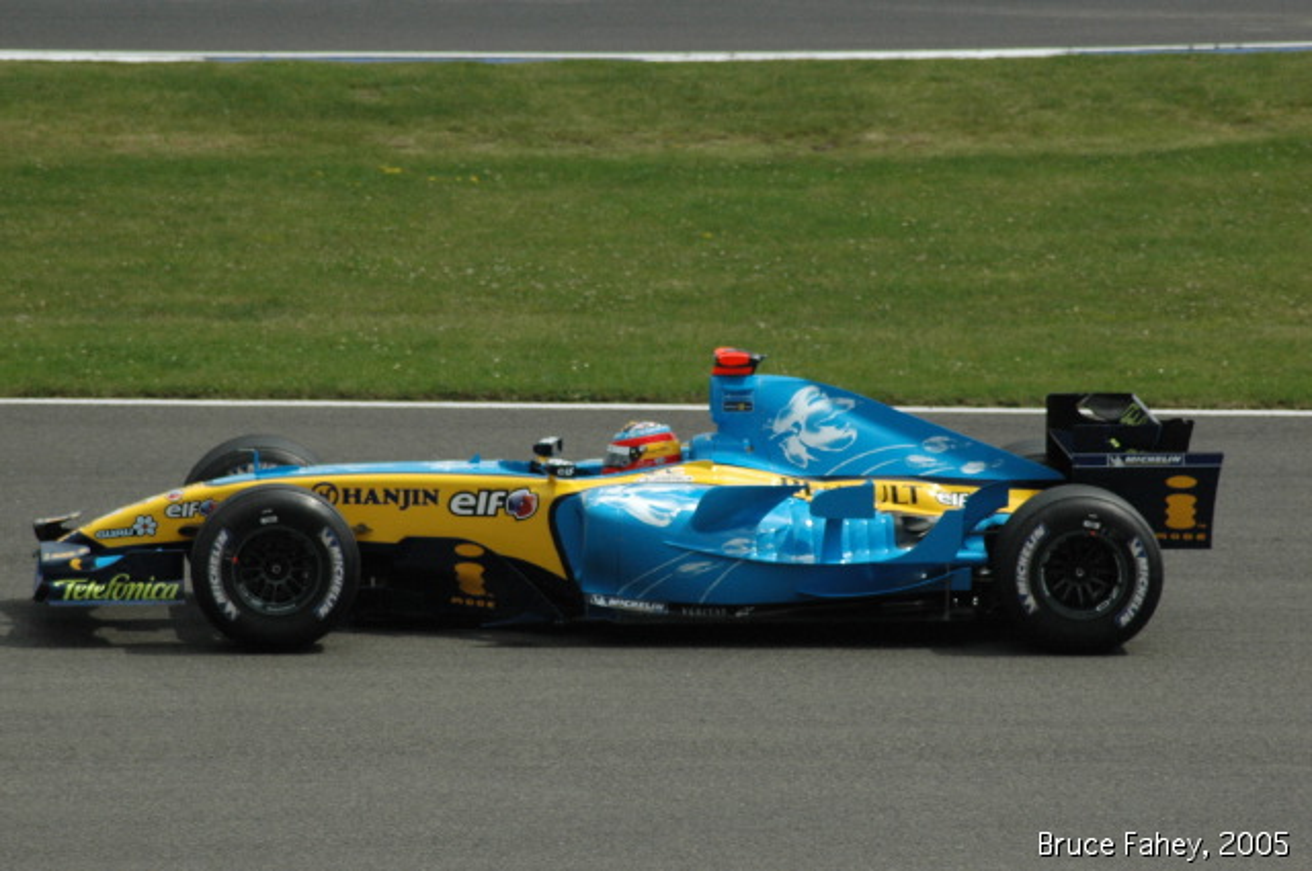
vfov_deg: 4.2
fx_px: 12011
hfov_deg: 6.3
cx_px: 656
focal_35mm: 330
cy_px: 436
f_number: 8
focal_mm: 220
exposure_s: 1/2500
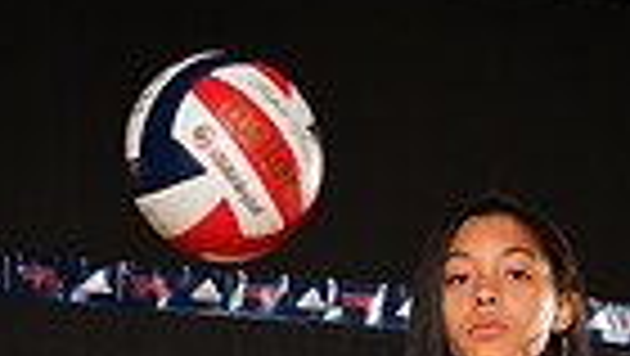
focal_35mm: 155
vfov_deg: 7.3
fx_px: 2591
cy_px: 915
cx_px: 472
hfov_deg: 13.8
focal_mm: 46
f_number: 7.1
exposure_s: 1/320
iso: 1000
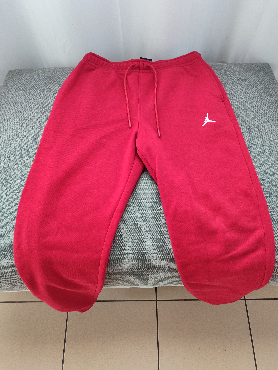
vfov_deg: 69.4
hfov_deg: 54.9
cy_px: 185
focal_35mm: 25
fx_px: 268
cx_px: 139
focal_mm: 5.95
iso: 665
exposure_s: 1/50
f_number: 1.89
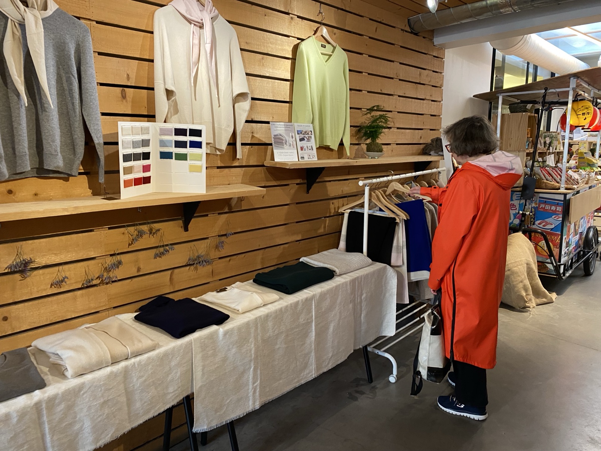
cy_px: 226
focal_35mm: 26
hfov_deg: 67.3
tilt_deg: -11.1
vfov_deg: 53.1
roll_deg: +1.4
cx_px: 300
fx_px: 451
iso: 200
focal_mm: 4.25
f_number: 1.8
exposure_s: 1/50
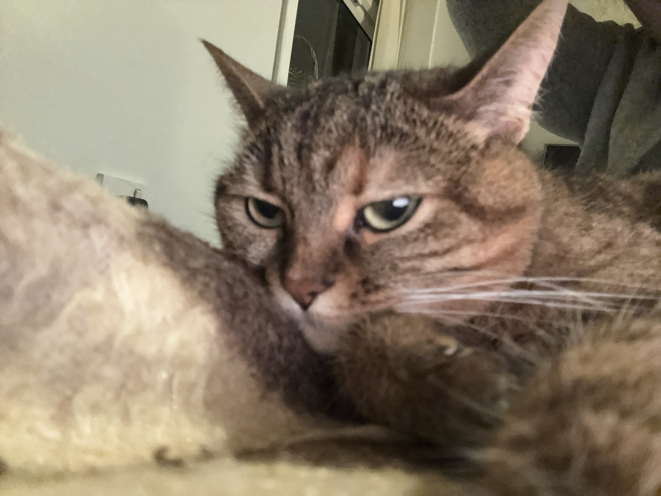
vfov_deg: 58.9
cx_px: 330
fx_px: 439
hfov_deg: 73.9
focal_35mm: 23
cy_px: 248
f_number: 1.9
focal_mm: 2.69
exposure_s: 1/34
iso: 320
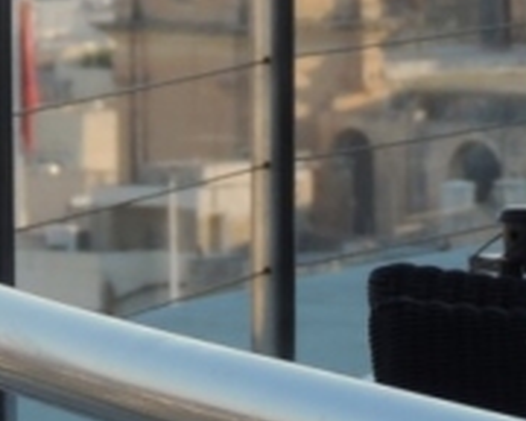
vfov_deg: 2.3
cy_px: 72
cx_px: 275
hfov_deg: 2.9
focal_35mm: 669
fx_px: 10415
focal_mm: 21.4
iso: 100
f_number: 4.2
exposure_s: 1/320
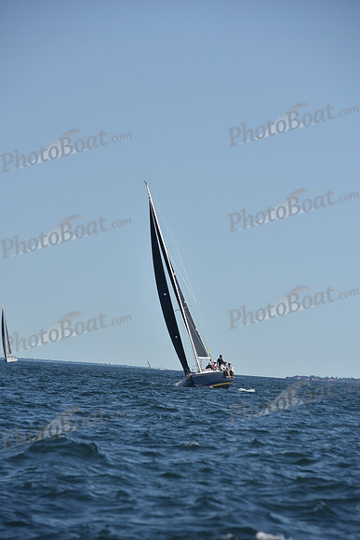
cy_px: 270
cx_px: 180
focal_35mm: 200
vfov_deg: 10.3
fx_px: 2998
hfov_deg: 6.9
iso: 250
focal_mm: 200
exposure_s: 1/800
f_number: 8
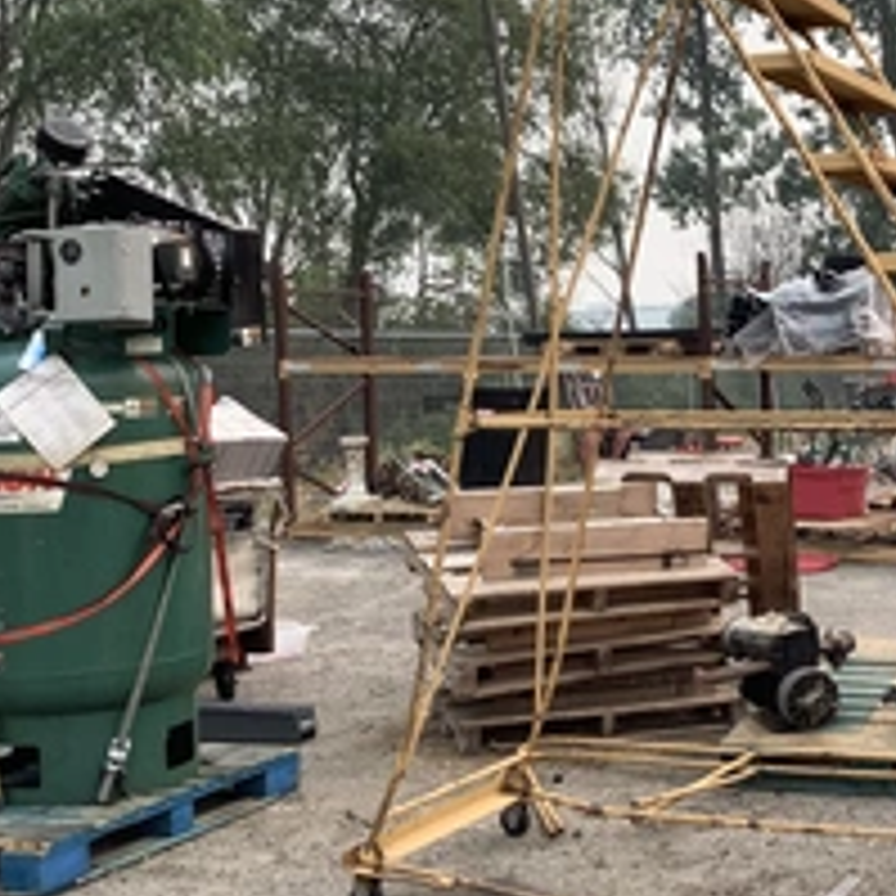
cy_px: 401
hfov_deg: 29.9
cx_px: 783
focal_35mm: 55
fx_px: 1611
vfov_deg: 31.1
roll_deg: +2.5
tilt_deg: -4.6
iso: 25
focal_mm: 3.3
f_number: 2.4
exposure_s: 1/558
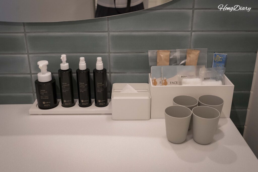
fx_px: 287
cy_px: 86
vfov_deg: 33.4
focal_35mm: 40
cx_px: 129
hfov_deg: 48.5
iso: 4000
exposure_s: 1/160
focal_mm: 40
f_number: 5
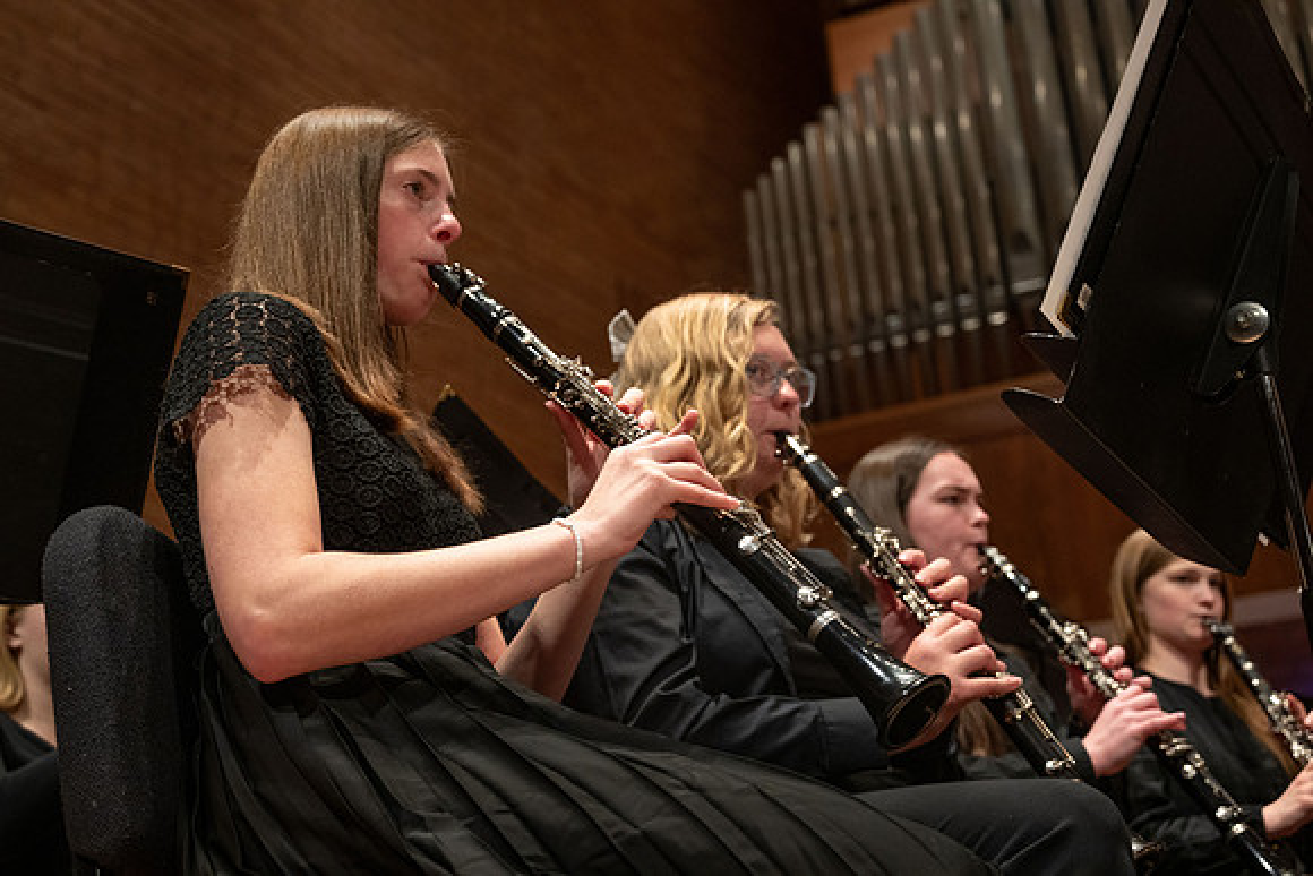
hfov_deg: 40.3
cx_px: 656
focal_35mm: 49
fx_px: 1787
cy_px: 438
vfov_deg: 27.5
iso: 2000
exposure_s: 1/250
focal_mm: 49
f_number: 4
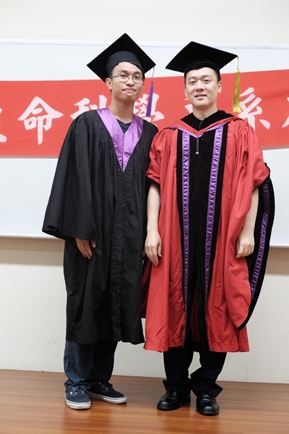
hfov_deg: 27.5
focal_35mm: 49
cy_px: 217
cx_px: 144
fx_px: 590
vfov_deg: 40.3
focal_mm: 32.9
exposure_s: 1/125
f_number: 3.6
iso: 1600
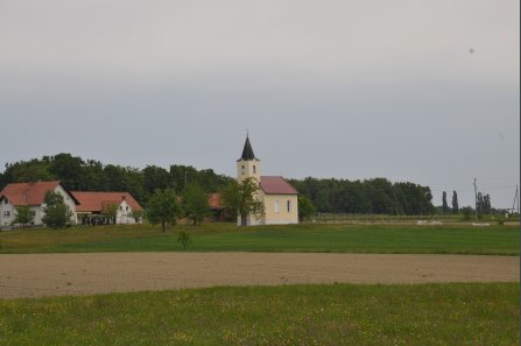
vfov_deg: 10.7
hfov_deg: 16.1
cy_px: 173
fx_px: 1843
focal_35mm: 128
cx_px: 260
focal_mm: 85
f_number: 13
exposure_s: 1/400
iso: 400
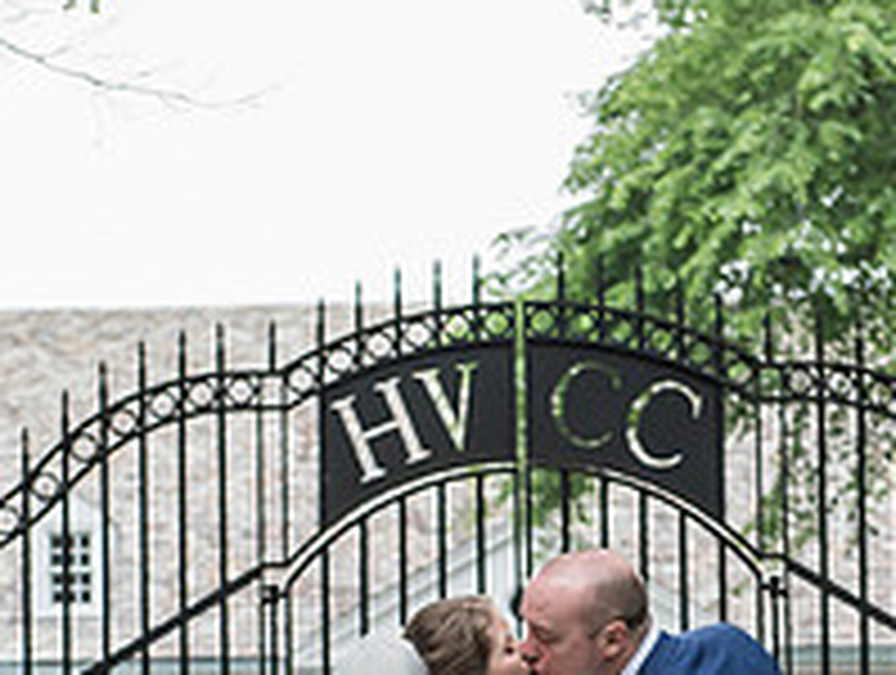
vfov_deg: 8.9
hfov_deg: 11.9
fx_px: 4305
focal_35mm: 166
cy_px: 807
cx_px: 467
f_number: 4
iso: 800
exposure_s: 1/500
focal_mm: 58
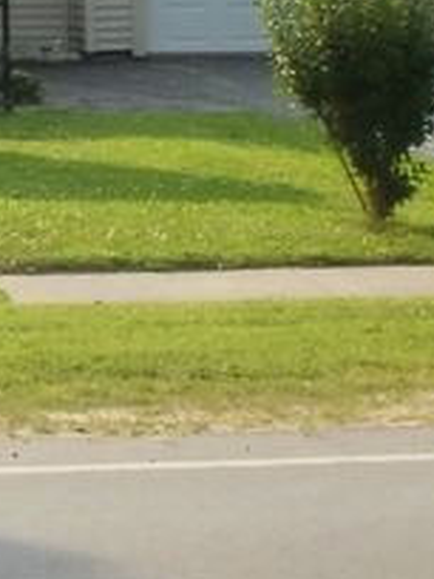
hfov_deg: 7.6
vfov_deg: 10.7
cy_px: -131
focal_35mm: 181
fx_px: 3026
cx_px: -635
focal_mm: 6.3
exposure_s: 1/200
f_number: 5.6
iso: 100
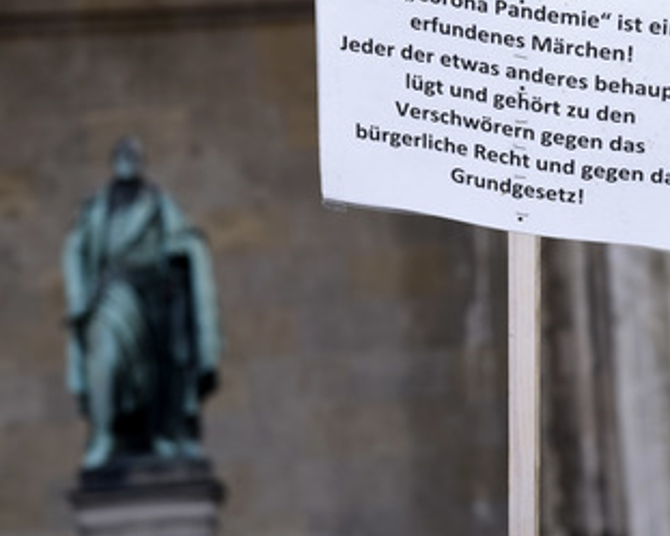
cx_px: 451
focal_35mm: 163
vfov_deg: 9.5
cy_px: 217
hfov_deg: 11.8
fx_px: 3233
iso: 320
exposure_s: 1/160
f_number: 6.3
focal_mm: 120
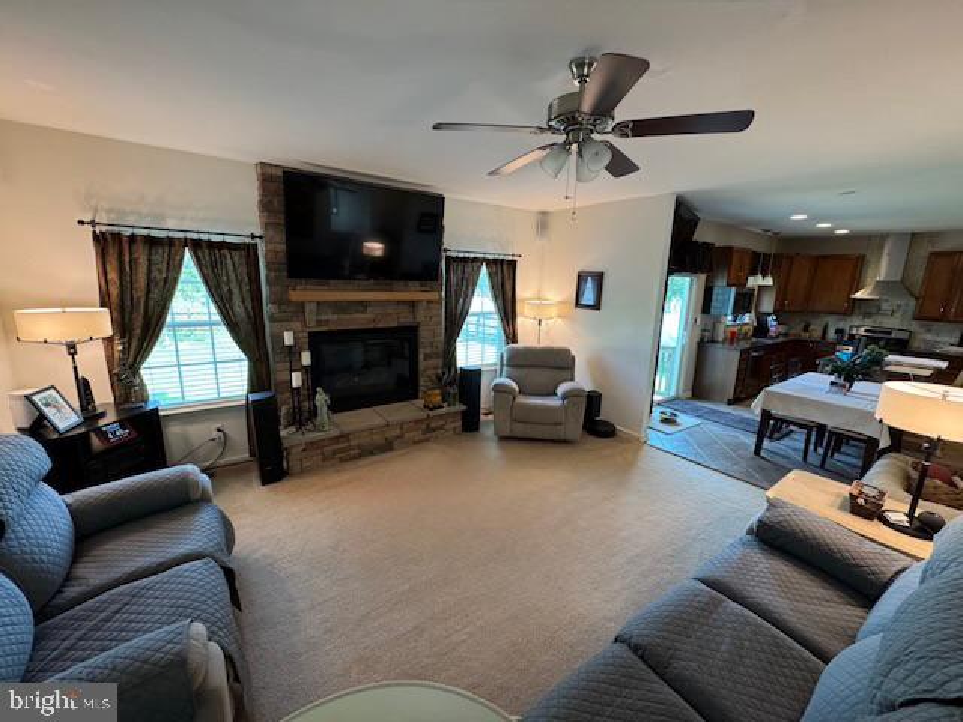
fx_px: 389
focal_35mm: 14
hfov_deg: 102.1
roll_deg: -2.3
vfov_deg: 85.7
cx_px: 482
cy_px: 361
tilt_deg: -12.5
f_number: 2.2
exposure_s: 1/60
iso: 200
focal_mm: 2.22
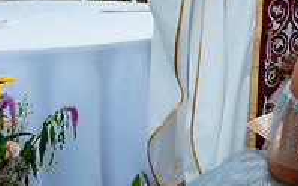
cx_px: 370
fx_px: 820
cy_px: -40
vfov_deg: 12.6
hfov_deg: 19.3
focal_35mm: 101
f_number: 2.8
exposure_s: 1/1250
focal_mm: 34
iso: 100
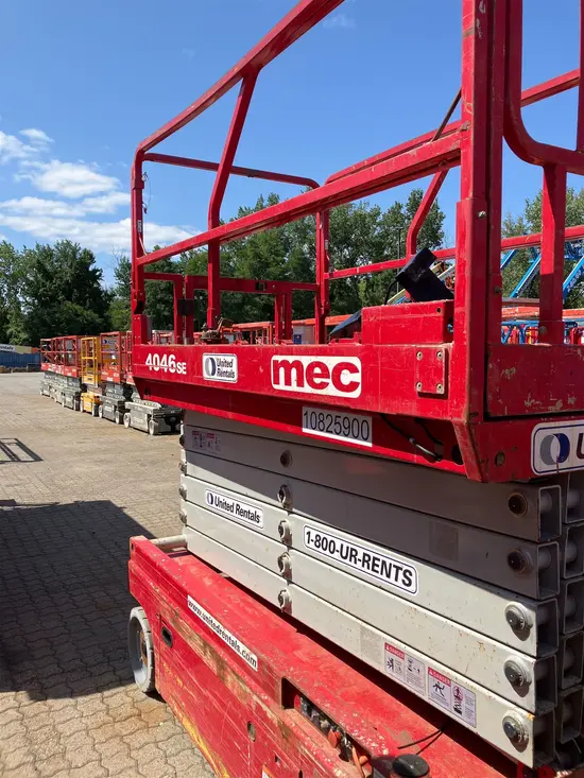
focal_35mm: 28
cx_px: 292
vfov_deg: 63.4
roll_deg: -0.2
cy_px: 389
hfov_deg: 49.8
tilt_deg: -0.8
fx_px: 630
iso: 32
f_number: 1.8
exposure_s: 1/1869
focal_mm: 3.99
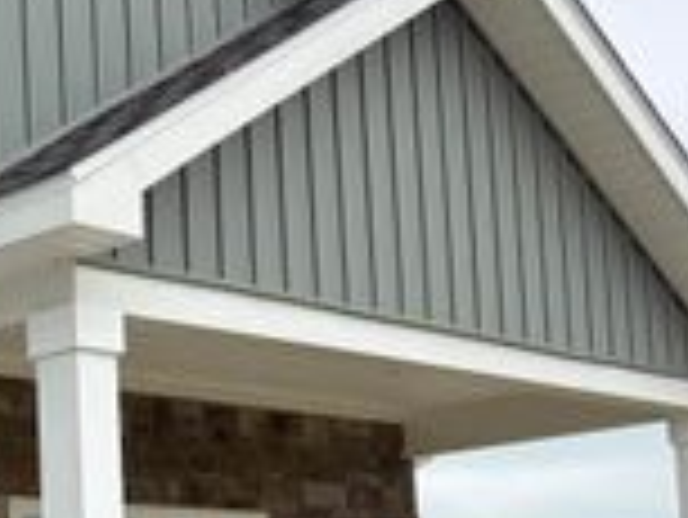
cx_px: -166
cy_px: 561
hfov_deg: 21.2
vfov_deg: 16.9
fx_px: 1691
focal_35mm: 85
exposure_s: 1/2985
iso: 50
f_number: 1.6
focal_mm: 5.96
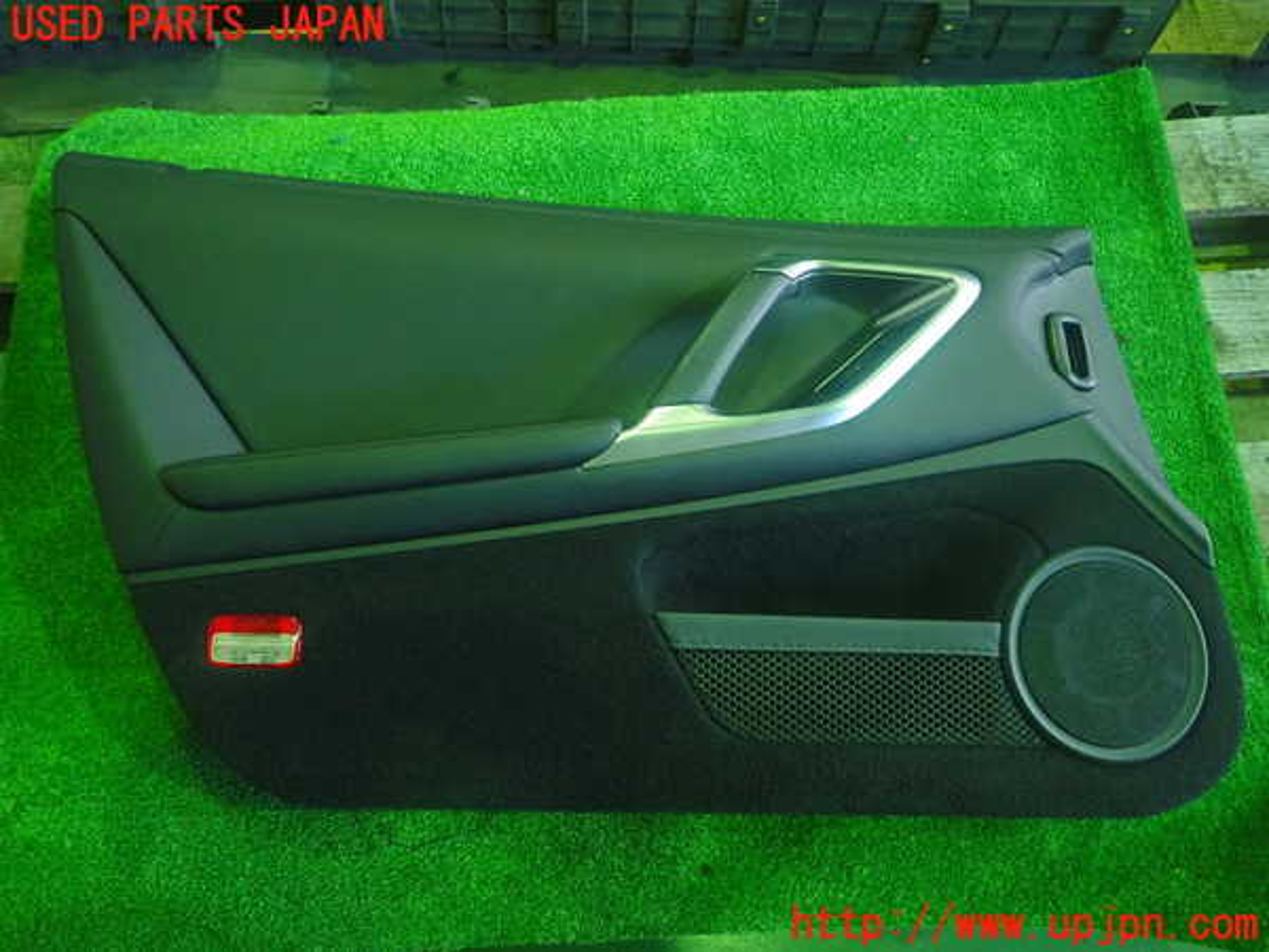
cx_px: 634
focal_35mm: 25
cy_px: 476
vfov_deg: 54.9
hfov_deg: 69.4
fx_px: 916
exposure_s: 1/25
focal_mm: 4.5
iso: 800
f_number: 2
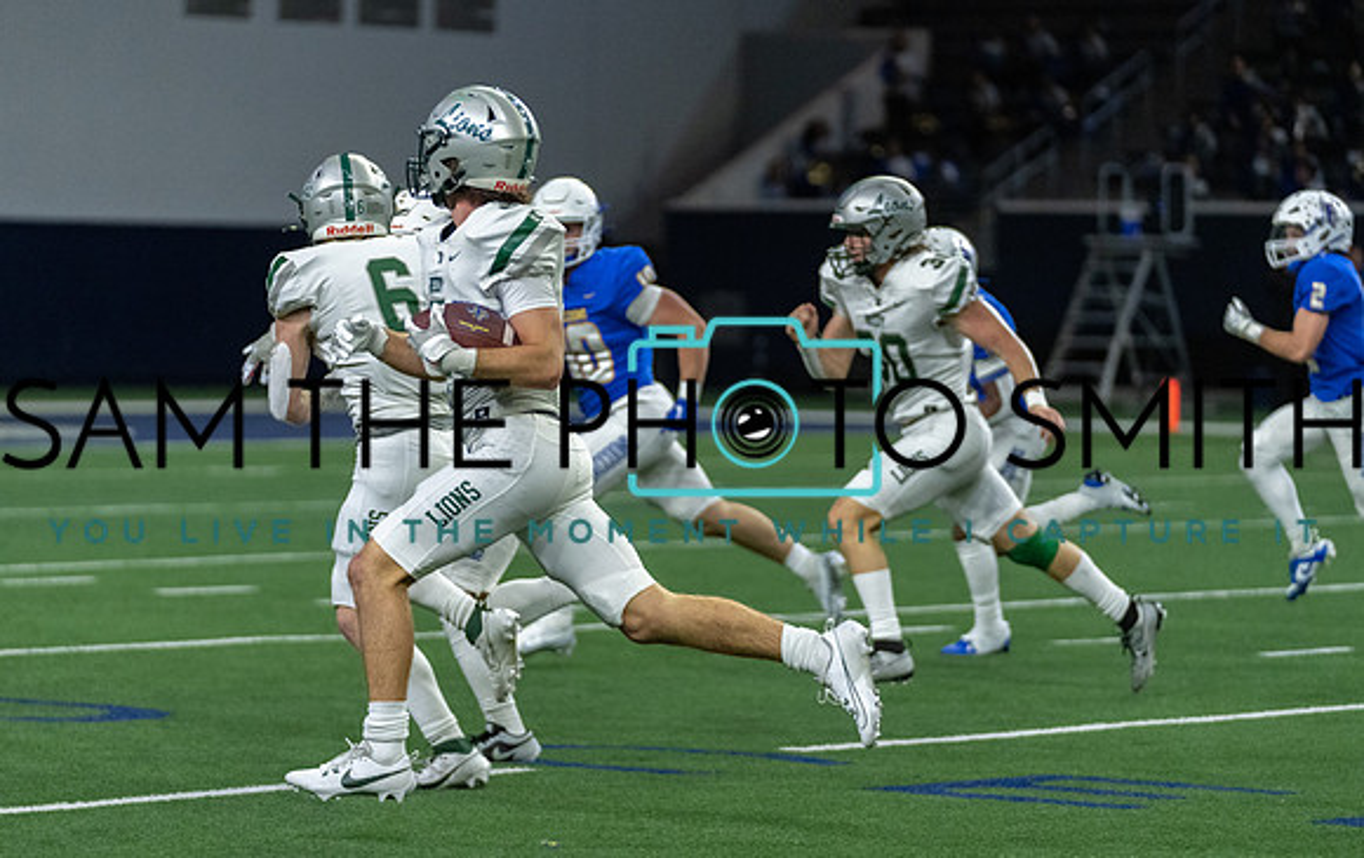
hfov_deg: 12.0
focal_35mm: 173
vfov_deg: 7.6
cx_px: 598
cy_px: 415
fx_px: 6461
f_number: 2.8
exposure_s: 1/1250
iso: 4000
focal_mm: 144
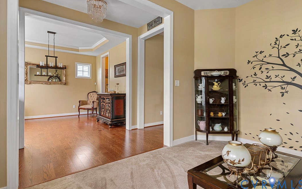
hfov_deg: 91.1
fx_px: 148
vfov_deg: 64.9
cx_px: 147
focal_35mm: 18
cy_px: 88
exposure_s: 1/8
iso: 640
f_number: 8
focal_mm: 17
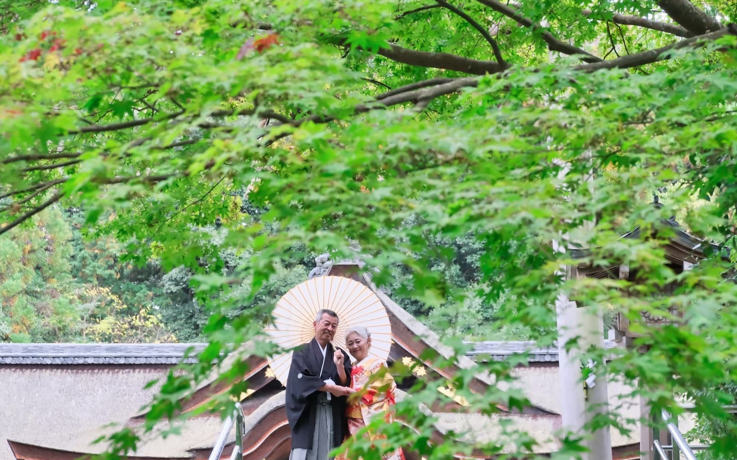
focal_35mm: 108
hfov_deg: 19.3
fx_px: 2169
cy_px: 238
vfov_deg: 12.1
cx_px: 367
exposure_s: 1/80
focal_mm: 70
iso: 3200
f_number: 5.6
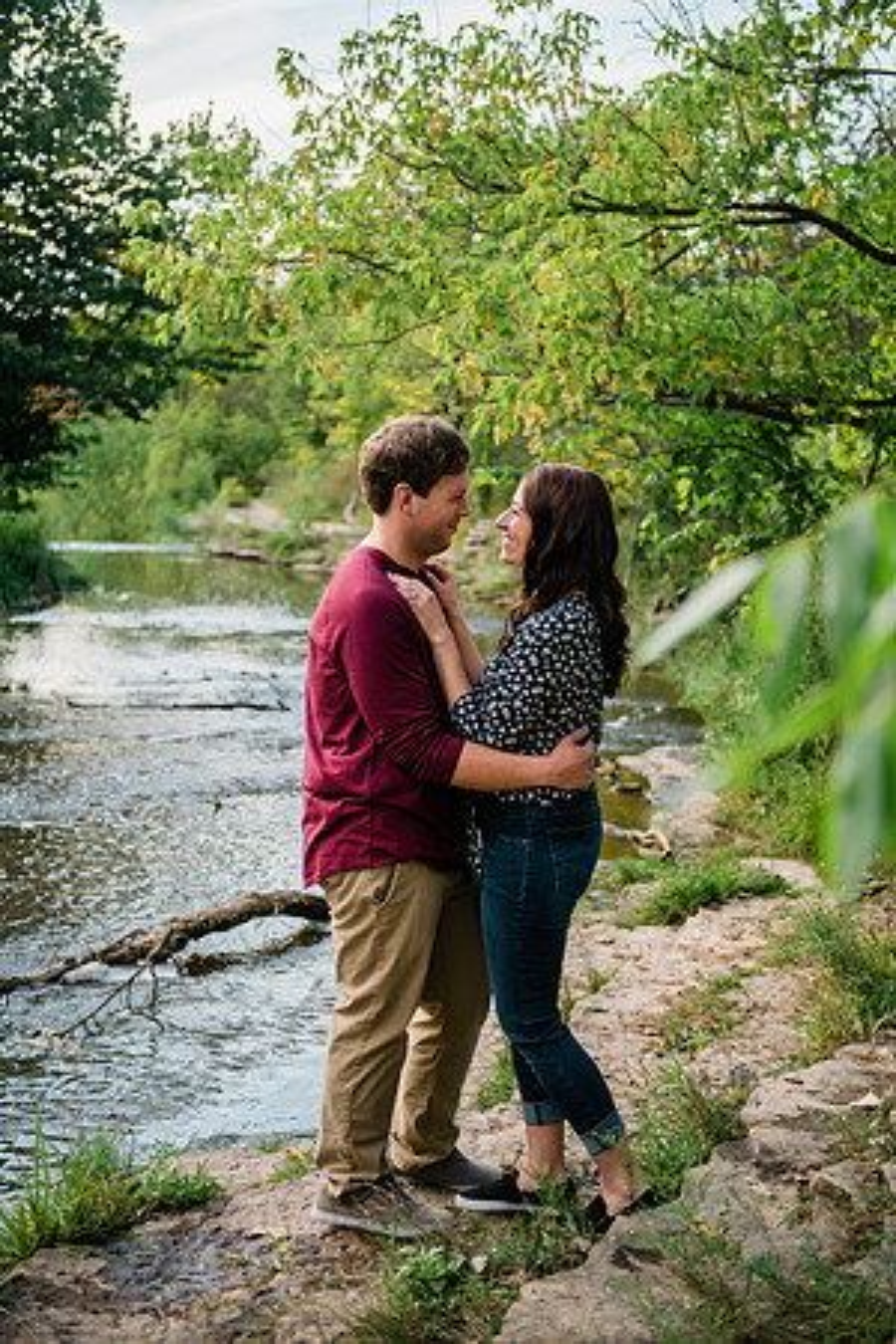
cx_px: 448
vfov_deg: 38.2
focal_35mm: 52
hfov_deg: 26.0
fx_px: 1941
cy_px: 672
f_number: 2.8
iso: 320
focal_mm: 52
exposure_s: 1/800
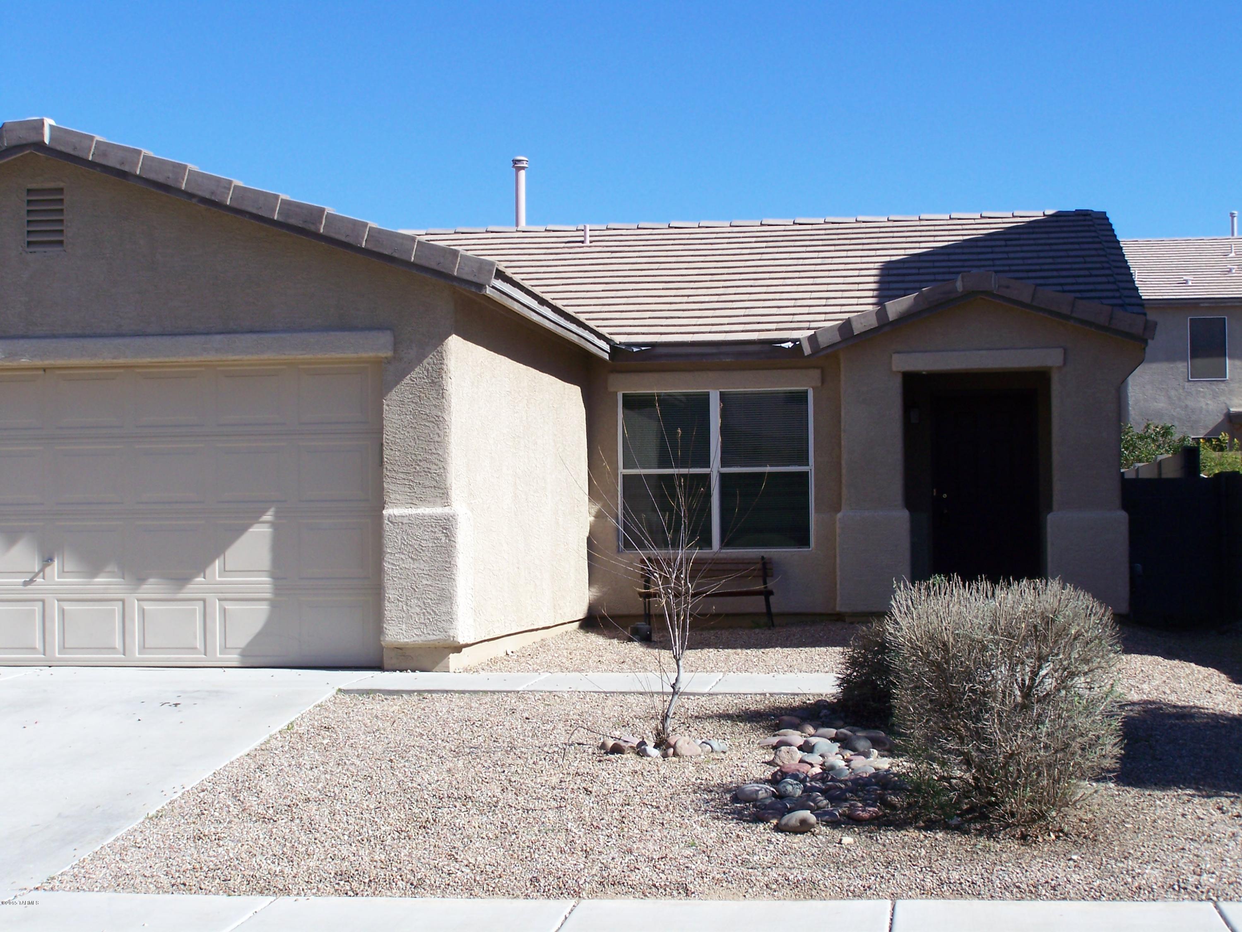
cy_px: 466
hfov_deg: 30.3
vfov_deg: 22.9
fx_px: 2296
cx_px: 621
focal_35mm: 64
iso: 64
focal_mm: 10.7
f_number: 4.5
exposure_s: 1/400
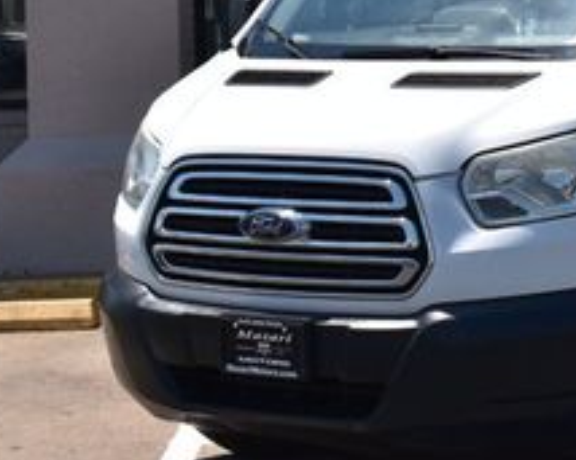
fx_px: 2437
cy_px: 51
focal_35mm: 143
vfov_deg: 10.7
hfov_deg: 13.1
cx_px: 692
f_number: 11
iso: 250
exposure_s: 1/500
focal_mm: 34
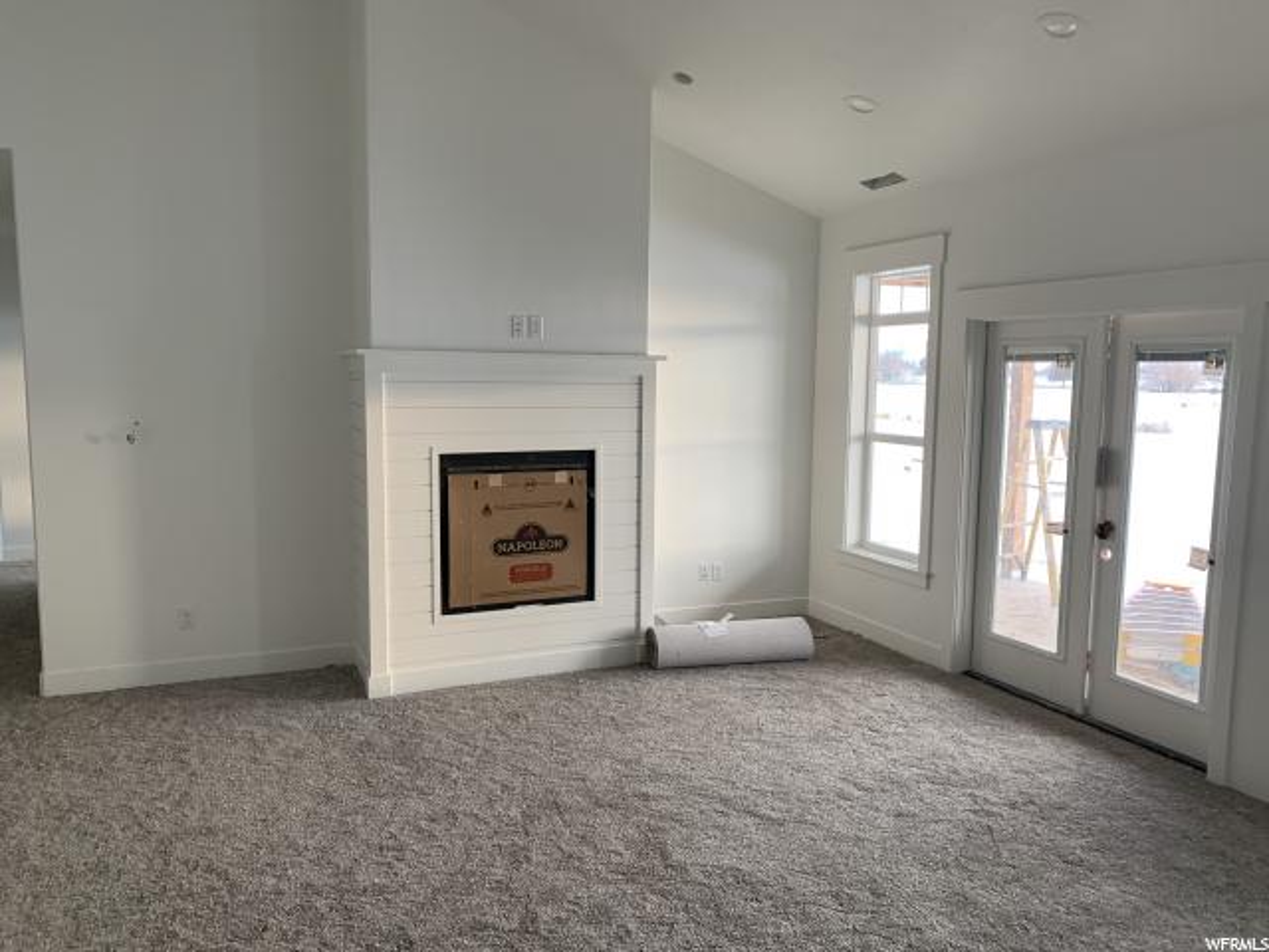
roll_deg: +0.6
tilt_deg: -5.1
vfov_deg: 53.1
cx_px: 634
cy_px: 476
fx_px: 953
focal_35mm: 26
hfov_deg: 67.3
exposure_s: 1/89
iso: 100
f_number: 1.8
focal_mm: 4.25
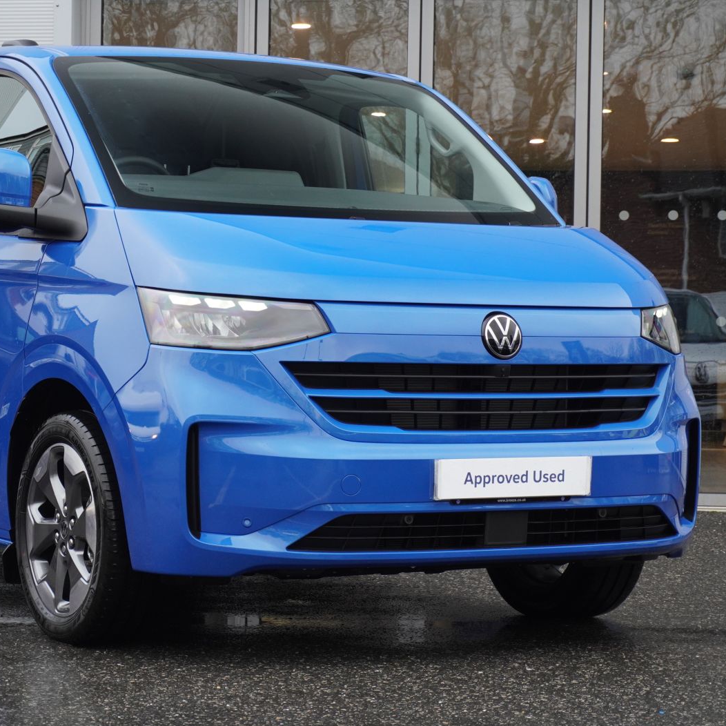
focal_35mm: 93
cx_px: 224
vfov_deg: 18.7
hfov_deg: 18.6
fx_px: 2207
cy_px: 366
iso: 800
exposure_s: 1/200
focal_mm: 48
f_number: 5.6
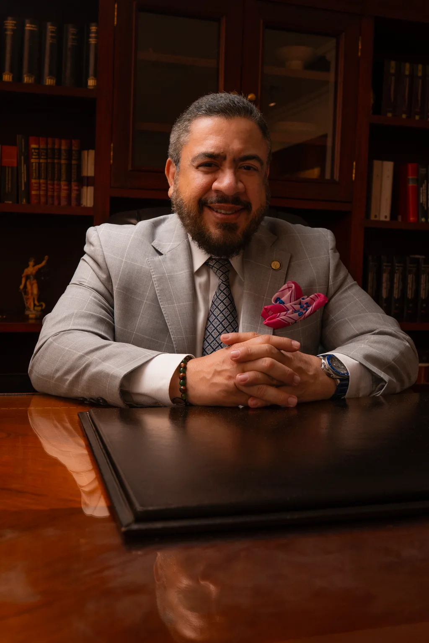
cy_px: 322
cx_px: 214
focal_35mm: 36
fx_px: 643
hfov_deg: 36.9
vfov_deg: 53.1
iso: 640
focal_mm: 24
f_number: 5
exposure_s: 1/125
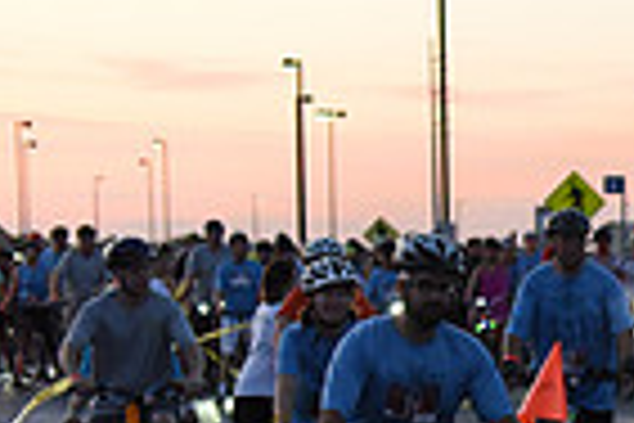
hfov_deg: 9.4
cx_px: 1290
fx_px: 3610
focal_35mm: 205
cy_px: 740
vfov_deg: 6.6
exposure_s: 1/400
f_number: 2.8
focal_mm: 50
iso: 2500
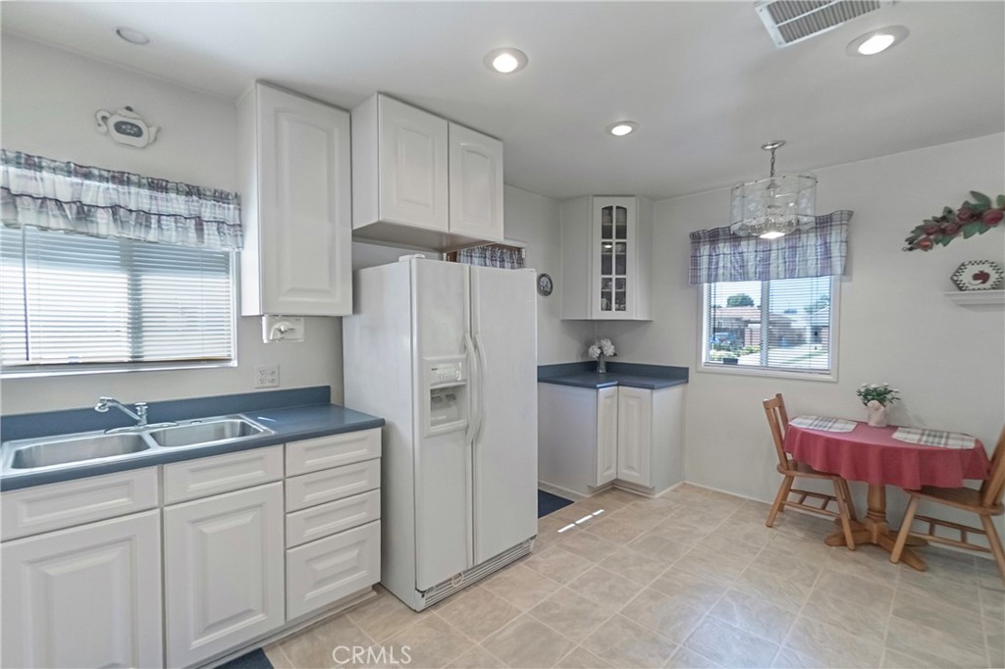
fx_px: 419
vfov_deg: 77.3
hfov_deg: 100.4
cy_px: 334
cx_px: 502
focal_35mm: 15
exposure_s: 1/1250
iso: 800
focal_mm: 10
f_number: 5.6
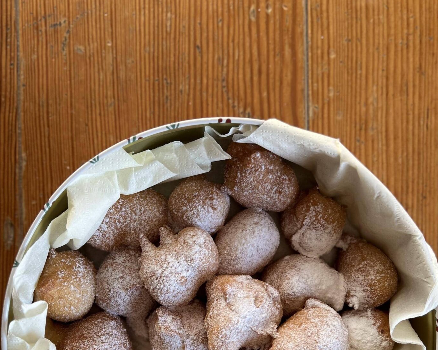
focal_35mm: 38
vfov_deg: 38.2
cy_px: 259
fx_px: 493
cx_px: 213
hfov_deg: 47.9
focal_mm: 5.7
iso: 64
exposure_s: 1/121
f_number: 1.5
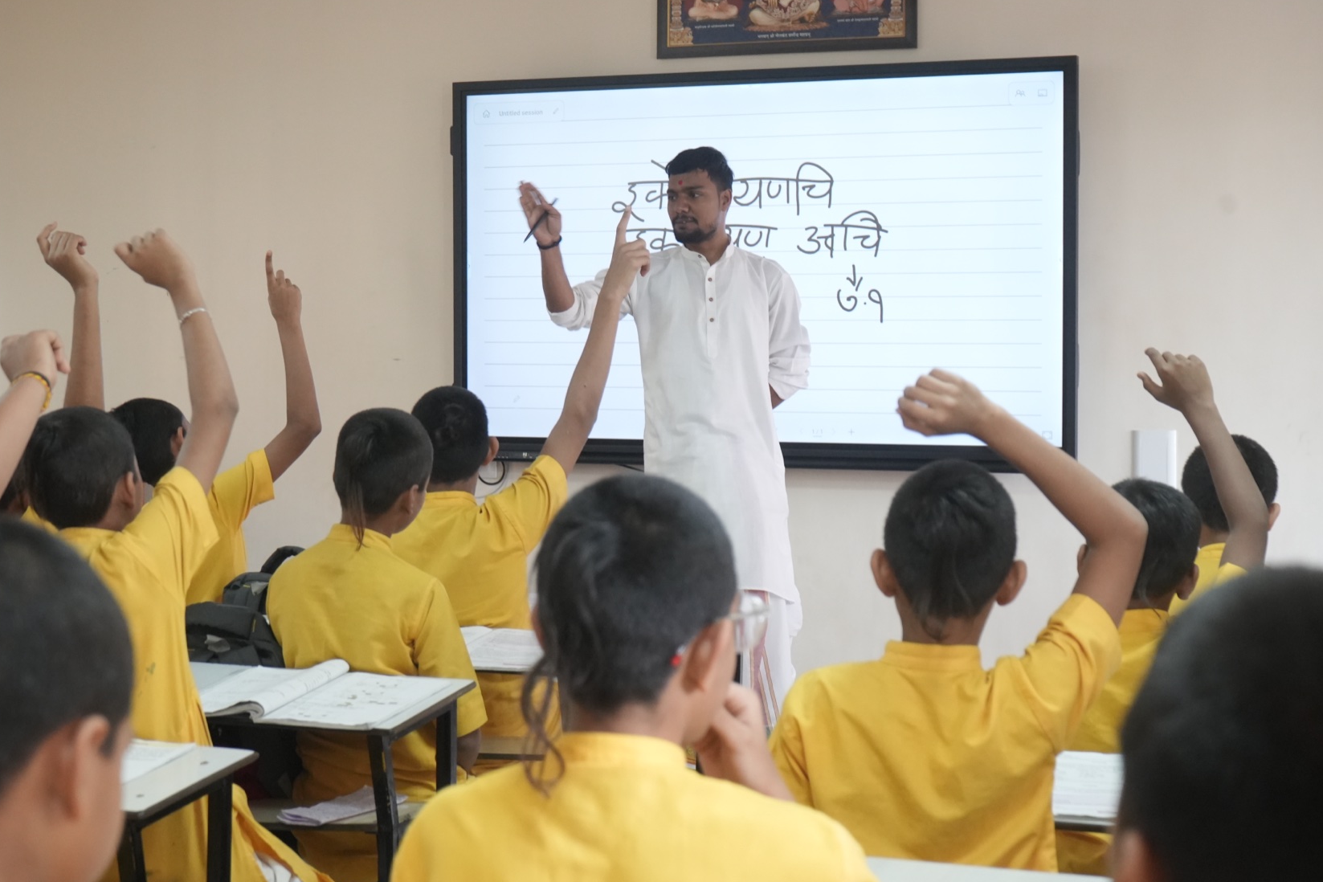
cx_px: 586
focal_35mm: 68
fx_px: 2499
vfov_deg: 20.0
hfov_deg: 29.6
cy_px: 421
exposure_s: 1/125
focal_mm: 56
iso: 4000
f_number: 6.3
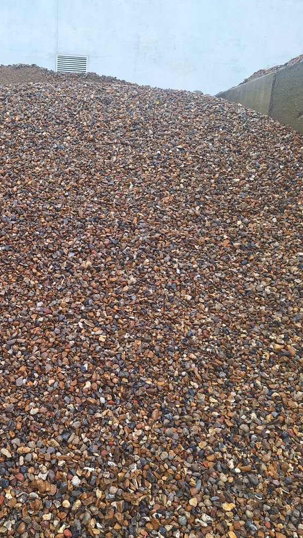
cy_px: 315
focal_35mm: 30
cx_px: 65
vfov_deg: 63.9
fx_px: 428
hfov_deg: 37.7
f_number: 1.8
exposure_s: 1/258
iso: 40
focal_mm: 5.54
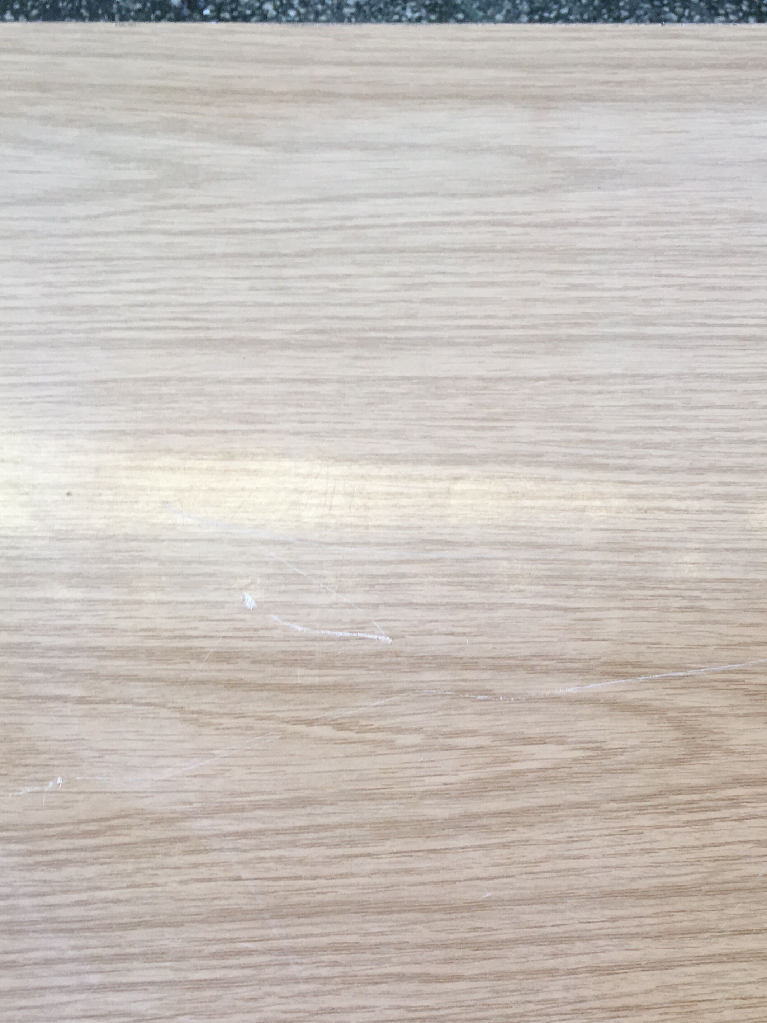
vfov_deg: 44.9
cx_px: 480
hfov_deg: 34.9
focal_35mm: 41
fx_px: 1211
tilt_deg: -69.7
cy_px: 706
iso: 32
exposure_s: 1/50
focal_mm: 4.15
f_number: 2.2
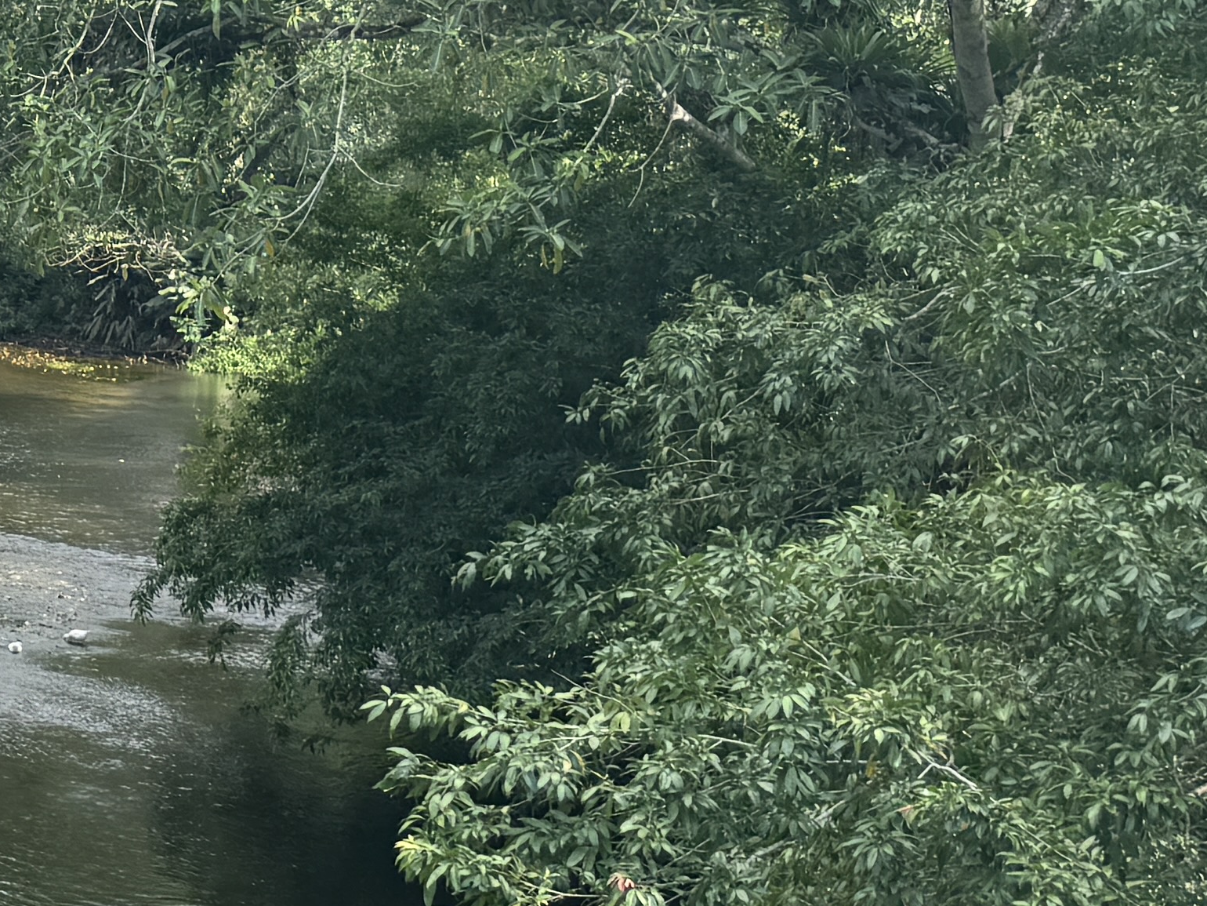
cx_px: -603
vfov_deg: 16.6
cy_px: 362
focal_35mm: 89
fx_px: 3103
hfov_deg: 19.3
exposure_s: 1/980
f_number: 1.78
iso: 80
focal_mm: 6.76
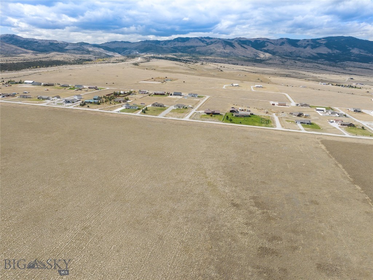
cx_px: 186
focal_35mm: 24
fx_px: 259
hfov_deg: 71.6
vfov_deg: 56.8
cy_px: 140
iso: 100
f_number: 2.8
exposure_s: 1/120
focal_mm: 12.29
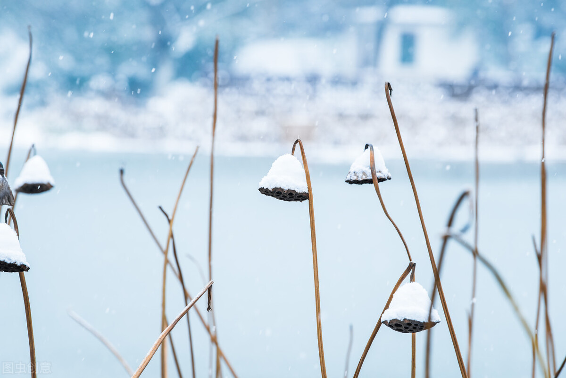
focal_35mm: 200
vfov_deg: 6.9
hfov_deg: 10.3
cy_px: 189
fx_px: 3145
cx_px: 283
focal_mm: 200
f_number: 5.6
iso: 125
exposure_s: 1/125
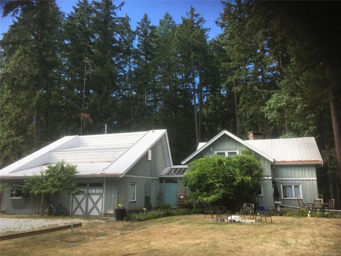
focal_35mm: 29
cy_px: 128
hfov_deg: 61.7
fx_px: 286
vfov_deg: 48.2
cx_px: 170
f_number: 2.2
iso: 25
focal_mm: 4.15
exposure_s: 1/337
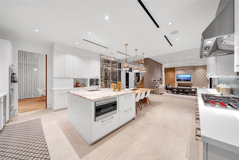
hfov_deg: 112.6
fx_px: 80
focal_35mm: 12
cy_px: 80
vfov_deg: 90.0
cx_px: 120
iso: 1000
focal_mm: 12
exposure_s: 1/15
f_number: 4
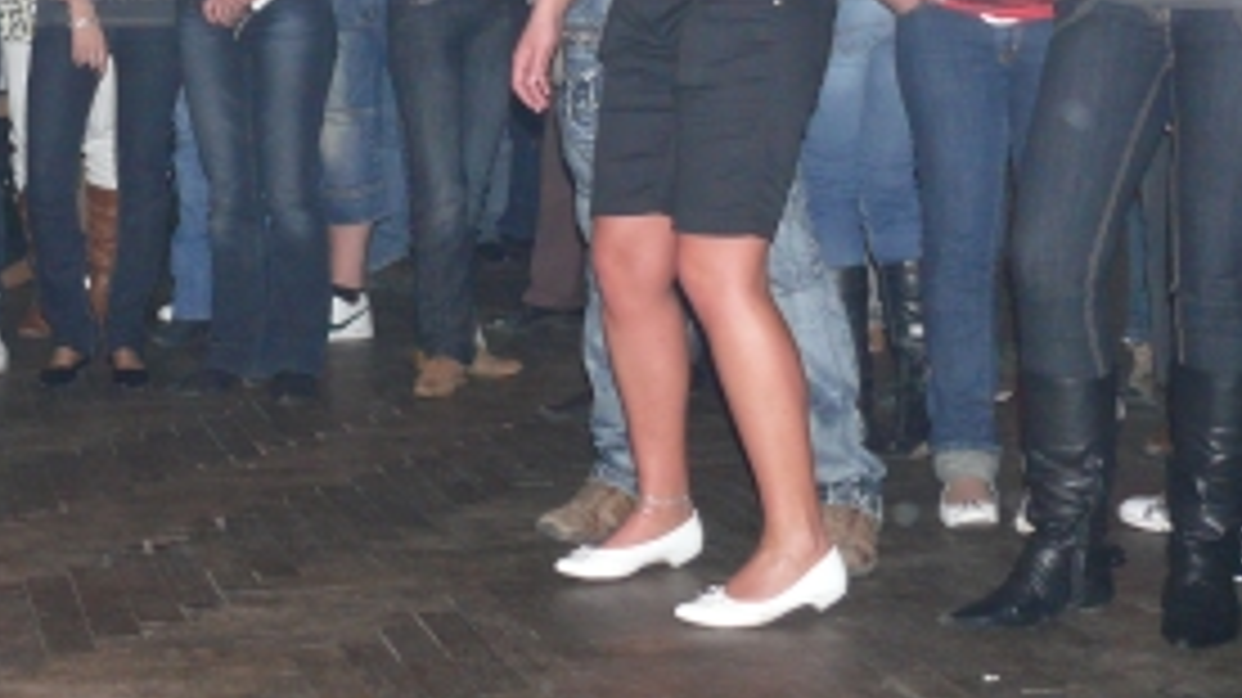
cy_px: -47
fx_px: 2271
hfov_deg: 29.4
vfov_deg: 17.0
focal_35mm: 69
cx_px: 135
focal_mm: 7.4
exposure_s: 1/30
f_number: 2.8
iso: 250
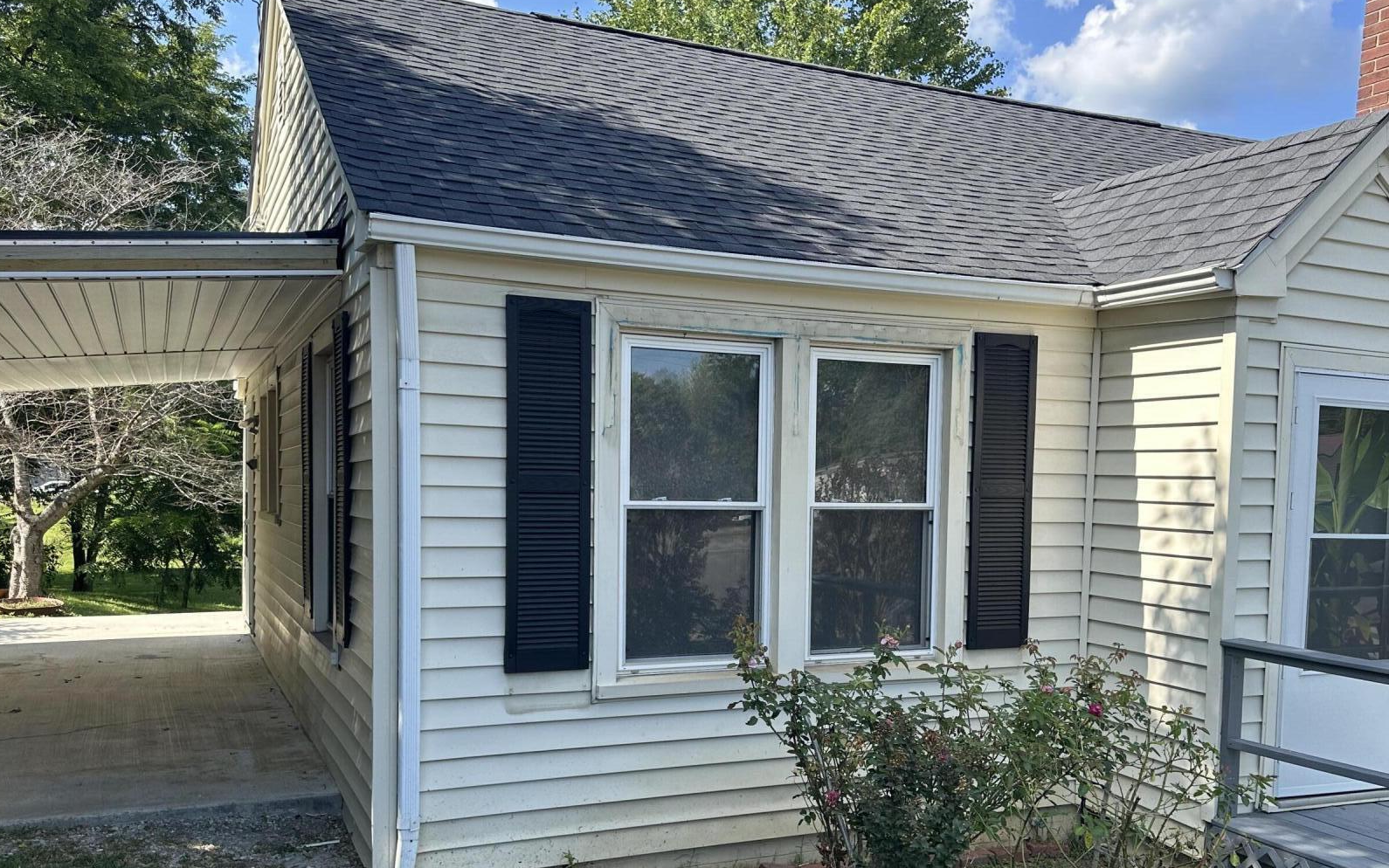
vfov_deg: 39.2
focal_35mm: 32
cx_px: 739
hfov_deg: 59.6
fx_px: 1211
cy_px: 531
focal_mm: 6.86
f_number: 1.78
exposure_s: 1/1562
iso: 80
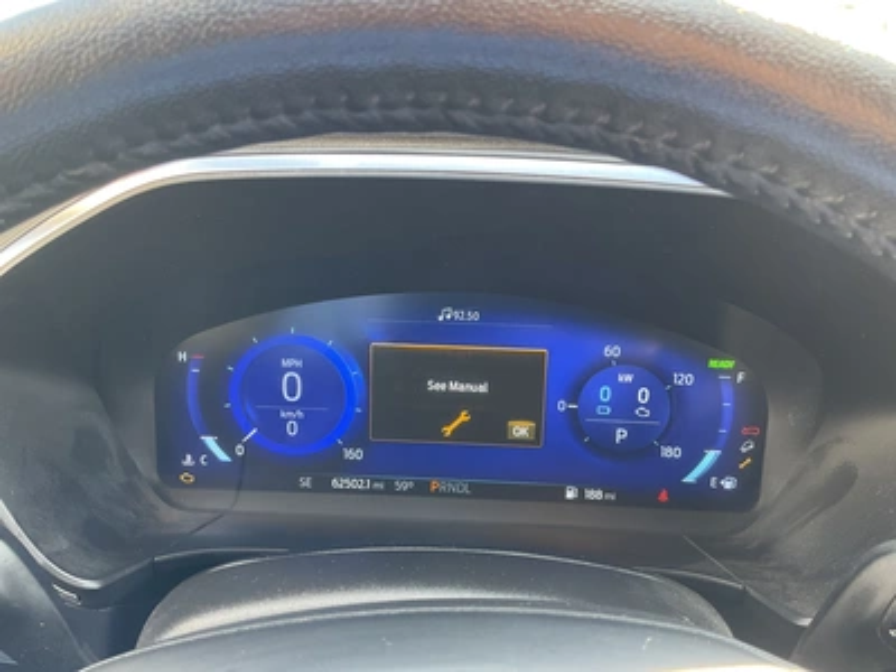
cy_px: 336
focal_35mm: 29
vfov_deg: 48.2
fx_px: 751
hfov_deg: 61.7
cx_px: 448
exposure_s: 1/82
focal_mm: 3
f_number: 1.8
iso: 64
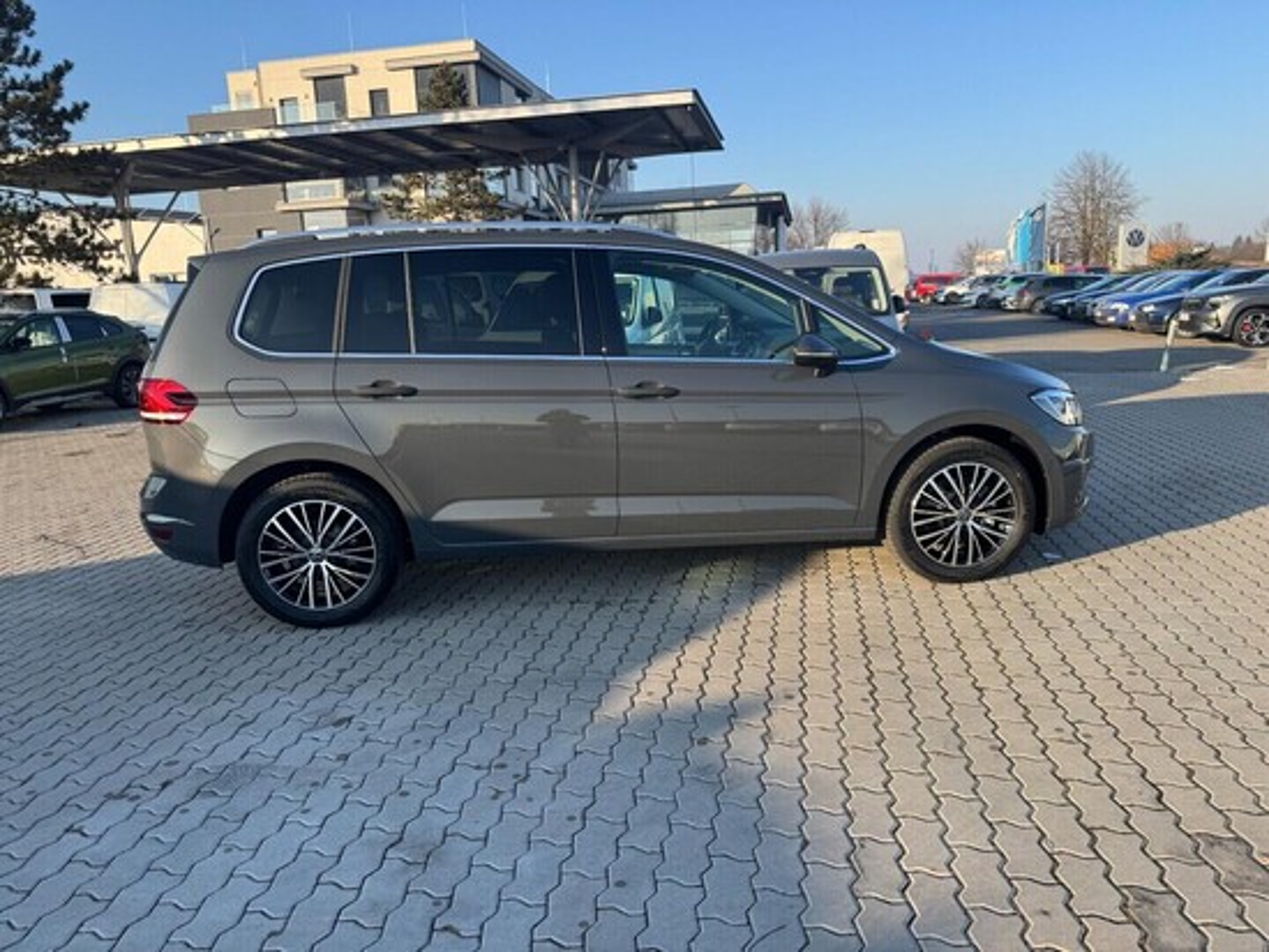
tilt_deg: -11.3
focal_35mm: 24
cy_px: 476
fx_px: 880
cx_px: 634
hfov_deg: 71.6
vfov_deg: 56.9
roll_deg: +3.4
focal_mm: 6.76
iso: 80
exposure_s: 1/1395
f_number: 1.78
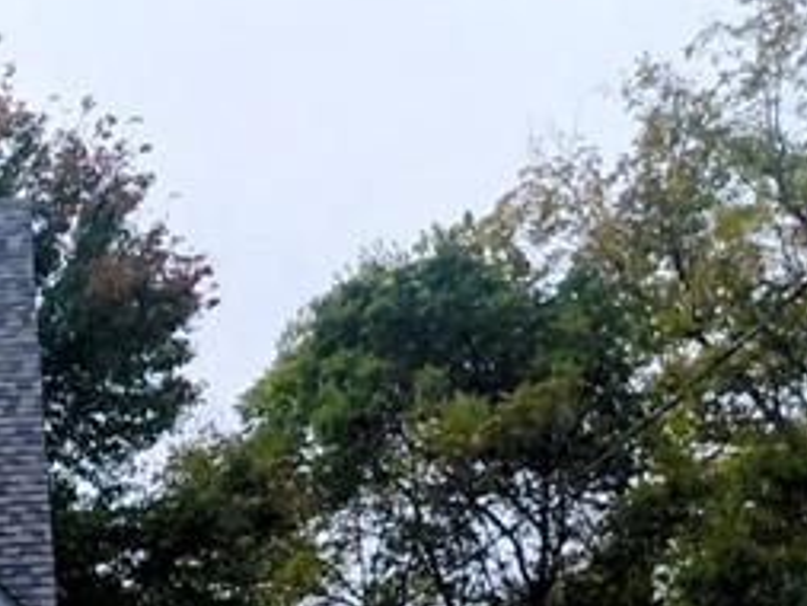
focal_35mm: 101
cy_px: 968
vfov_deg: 13.6
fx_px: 2356
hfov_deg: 15.9
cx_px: -726
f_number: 1.8
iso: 50
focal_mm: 4.69
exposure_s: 1/625
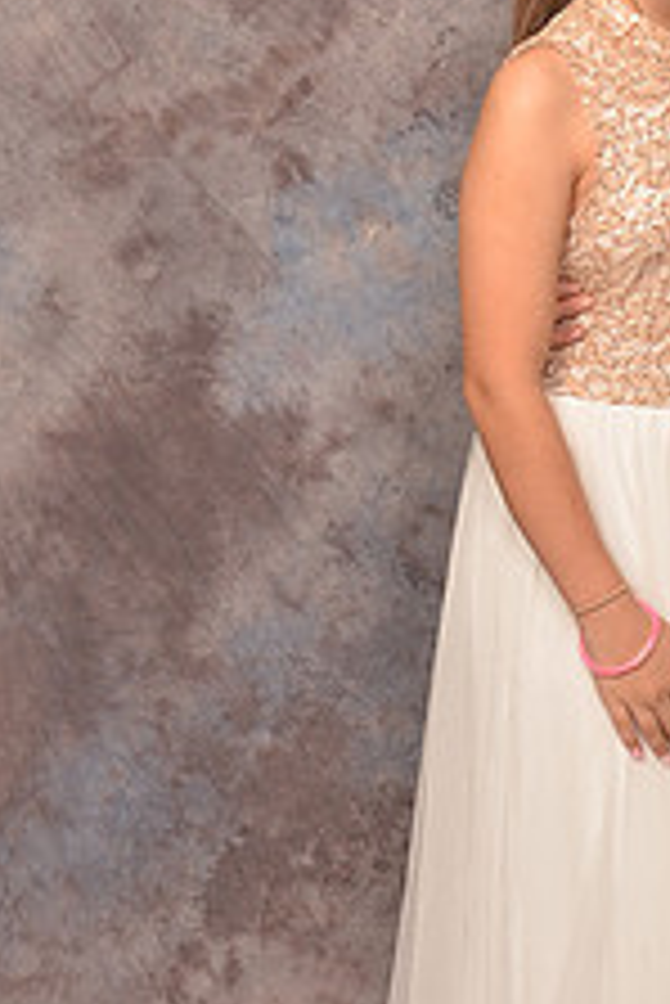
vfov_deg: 20.8
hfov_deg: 13.6
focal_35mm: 97
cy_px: 297
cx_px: 854
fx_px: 2712
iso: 200
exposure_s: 1/60
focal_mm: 25
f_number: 5.6
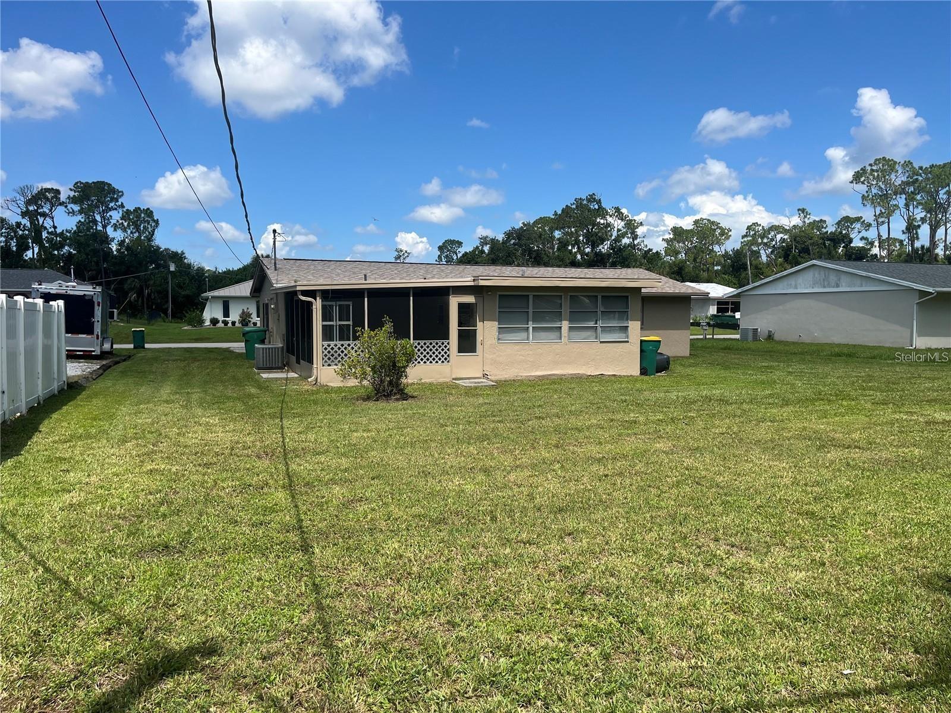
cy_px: 356
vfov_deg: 53.1
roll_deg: -0.3
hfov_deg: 67.3
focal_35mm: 26
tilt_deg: -4.3
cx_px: 476
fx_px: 714
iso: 50
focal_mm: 5.1
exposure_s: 1/4149
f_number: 1.6
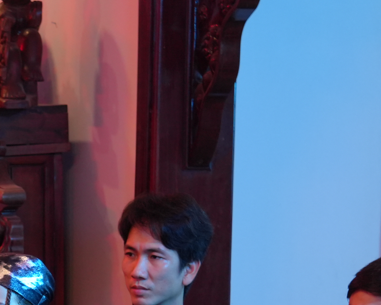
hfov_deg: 7.3
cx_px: -116
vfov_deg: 5.8
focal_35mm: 262
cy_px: 462
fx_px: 2954
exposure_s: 1/100
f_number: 5
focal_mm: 70
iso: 1250
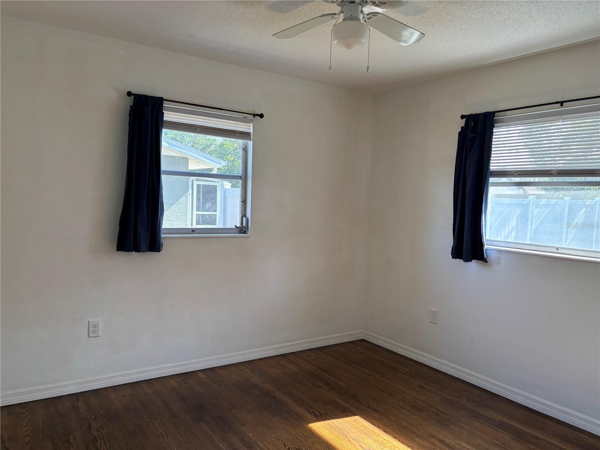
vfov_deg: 53.1
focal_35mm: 26
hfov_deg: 67.3
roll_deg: -2.0
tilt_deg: -2.0
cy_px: 225
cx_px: 300
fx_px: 451
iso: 100
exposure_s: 1/120
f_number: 1.6
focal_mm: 5.96
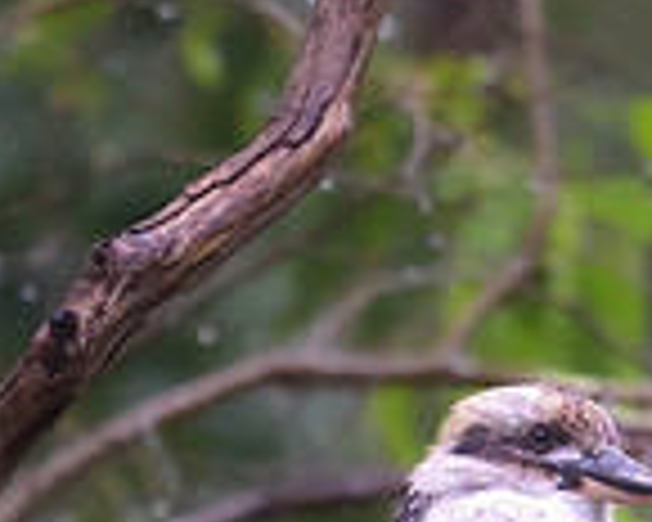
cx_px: 359
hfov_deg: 0.6
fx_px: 65609
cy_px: 557
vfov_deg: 0.5
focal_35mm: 3400
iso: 640
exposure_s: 1/2000
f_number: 2.8
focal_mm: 400
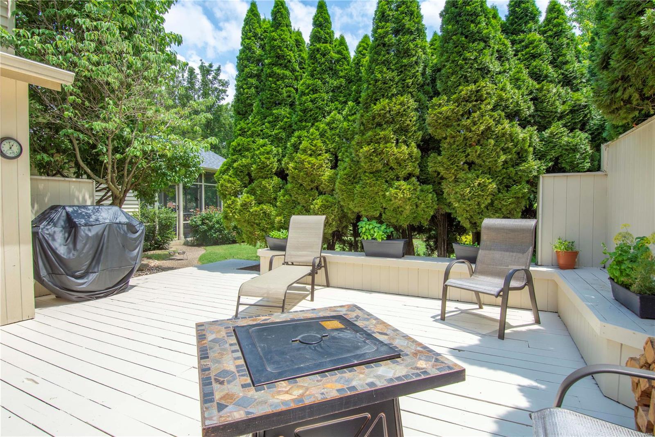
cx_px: 328
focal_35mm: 18
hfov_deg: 90.0
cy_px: 218
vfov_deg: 67.4
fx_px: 327
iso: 280
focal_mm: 12
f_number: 8
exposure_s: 1/500
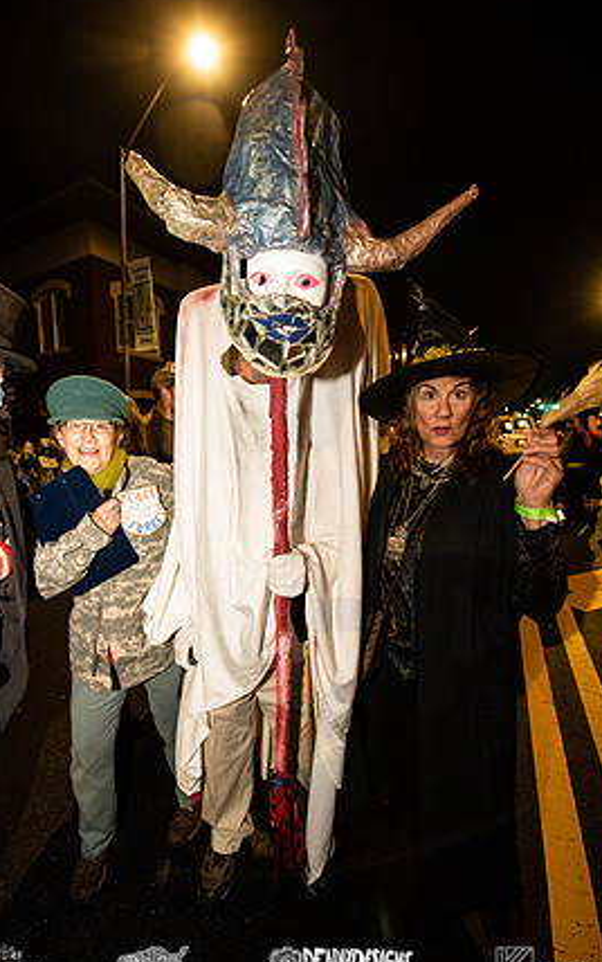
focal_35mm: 15
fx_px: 393
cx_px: 294
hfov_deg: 74.9
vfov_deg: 101.4
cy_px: 490
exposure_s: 1/80
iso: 2000
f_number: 3.5
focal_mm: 14
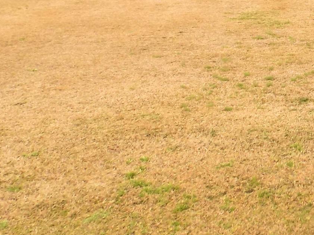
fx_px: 780
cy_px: -89
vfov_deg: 16.1
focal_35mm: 86
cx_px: 454
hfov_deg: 20.0
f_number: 3.1
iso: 80
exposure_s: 1/800
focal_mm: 4.3
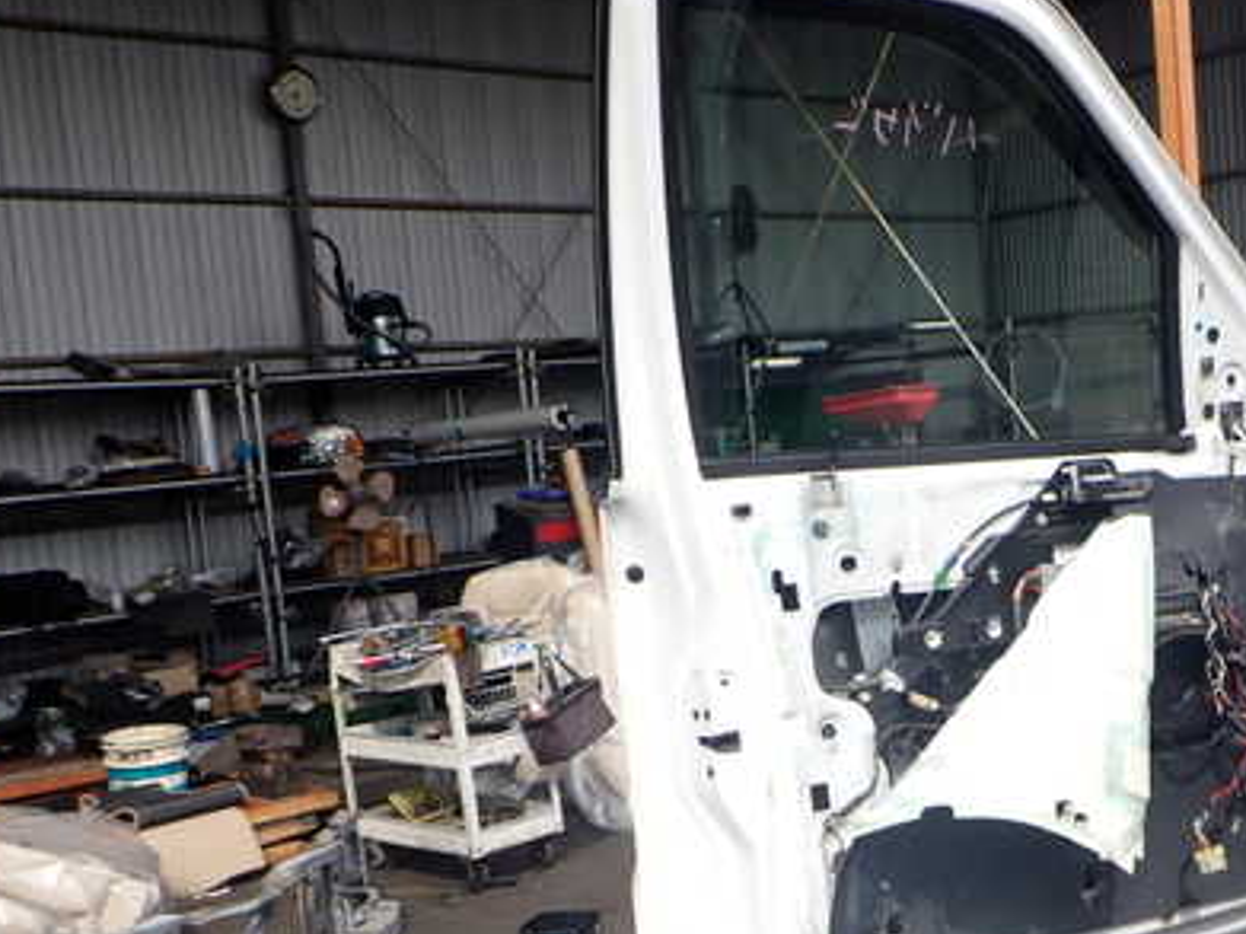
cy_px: 571
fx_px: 1655
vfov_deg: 31.4
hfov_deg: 40.6
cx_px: 860
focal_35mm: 46
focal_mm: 5.4
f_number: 3.2
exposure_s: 1/500
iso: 100
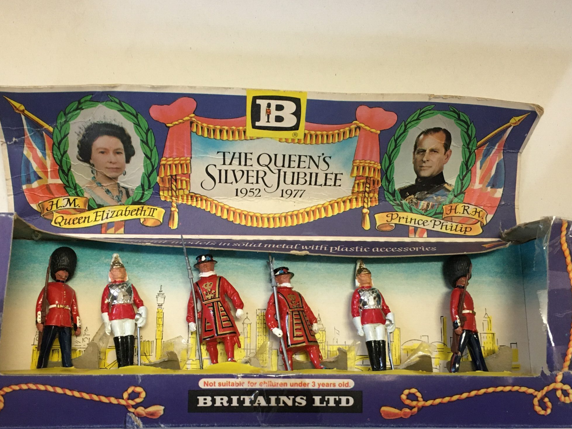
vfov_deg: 37.5
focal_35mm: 38
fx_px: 628
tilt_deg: -75.2
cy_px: 267
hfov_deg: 49.0
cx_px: 285
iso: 200
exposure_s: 1/33
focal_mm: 4.15
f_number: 2.2
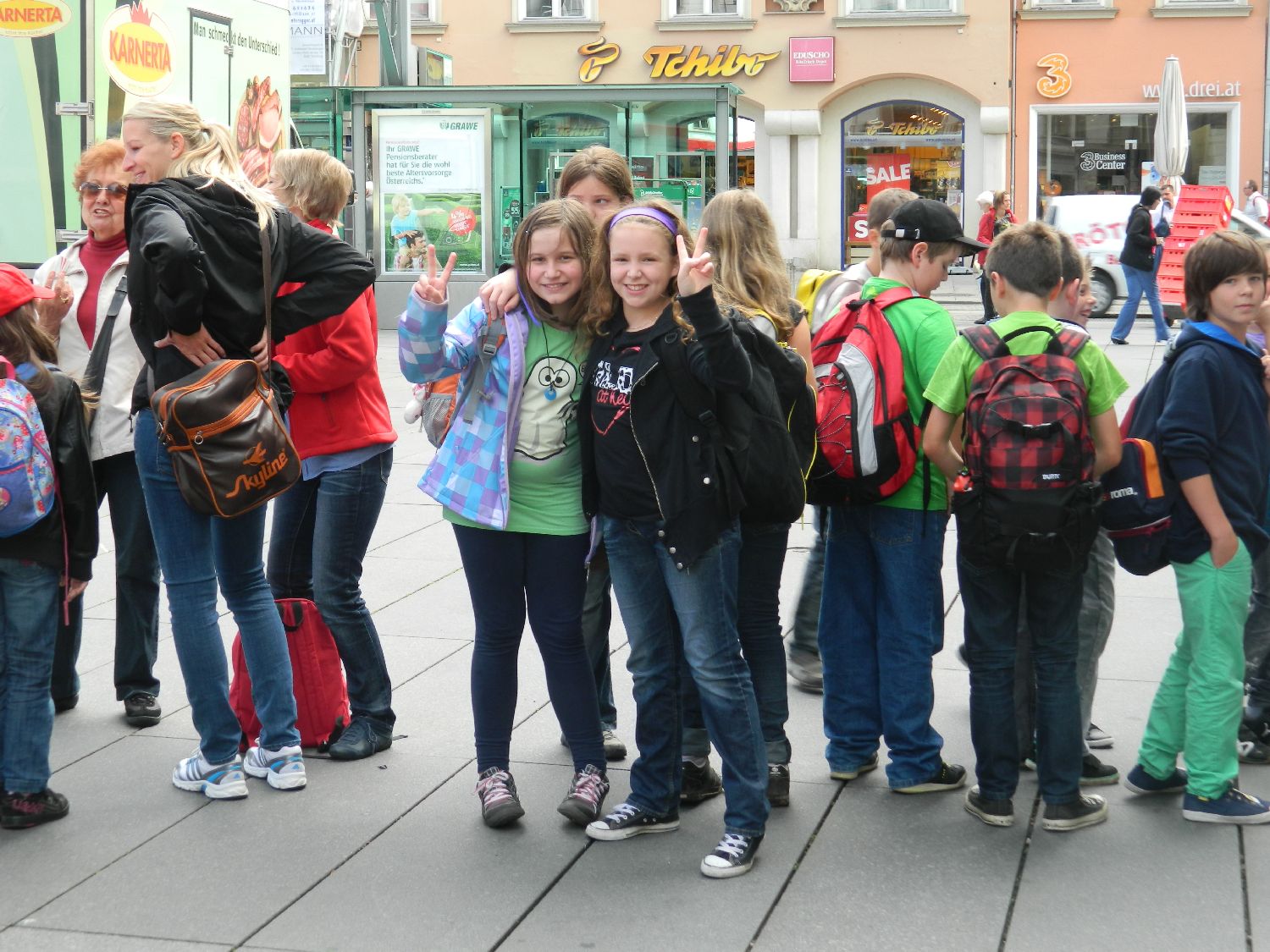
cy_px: 476
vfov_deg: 21.0
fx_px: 2568
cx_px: 635
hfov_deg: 27.8
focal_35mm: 70
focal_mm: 12.6
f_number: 4
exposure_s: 1/80
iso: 80
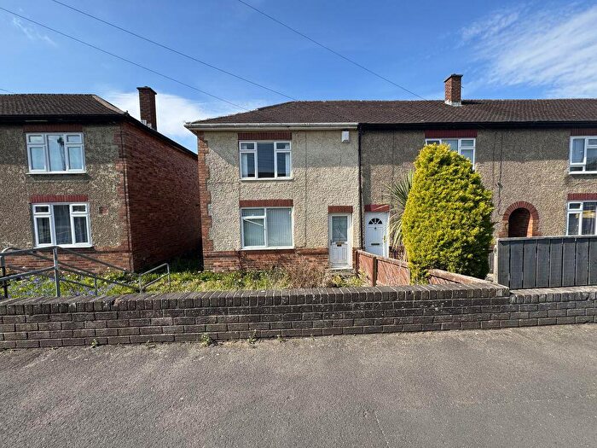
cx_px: 298
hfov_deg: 102.1
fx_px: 241
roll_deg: +2.1
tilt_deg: -3.4
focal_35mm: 14
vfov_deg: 85.7
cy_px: 224
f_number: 2.2
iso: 50
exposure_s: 1/1048
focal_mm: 2.22
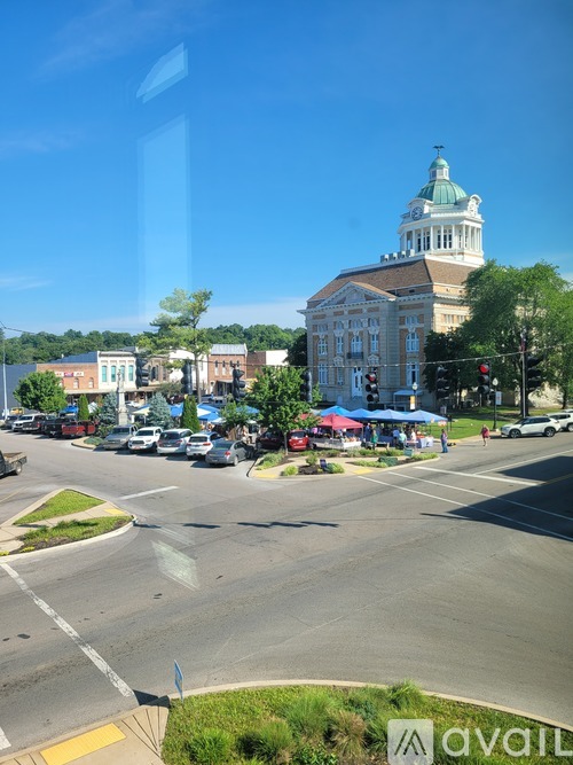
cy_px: 382
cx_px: 286
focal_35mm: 26
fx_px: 574
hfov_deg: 53.0
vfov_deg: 67.3
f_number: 1.8
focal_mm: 5.4
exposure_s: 1/1179
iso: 40
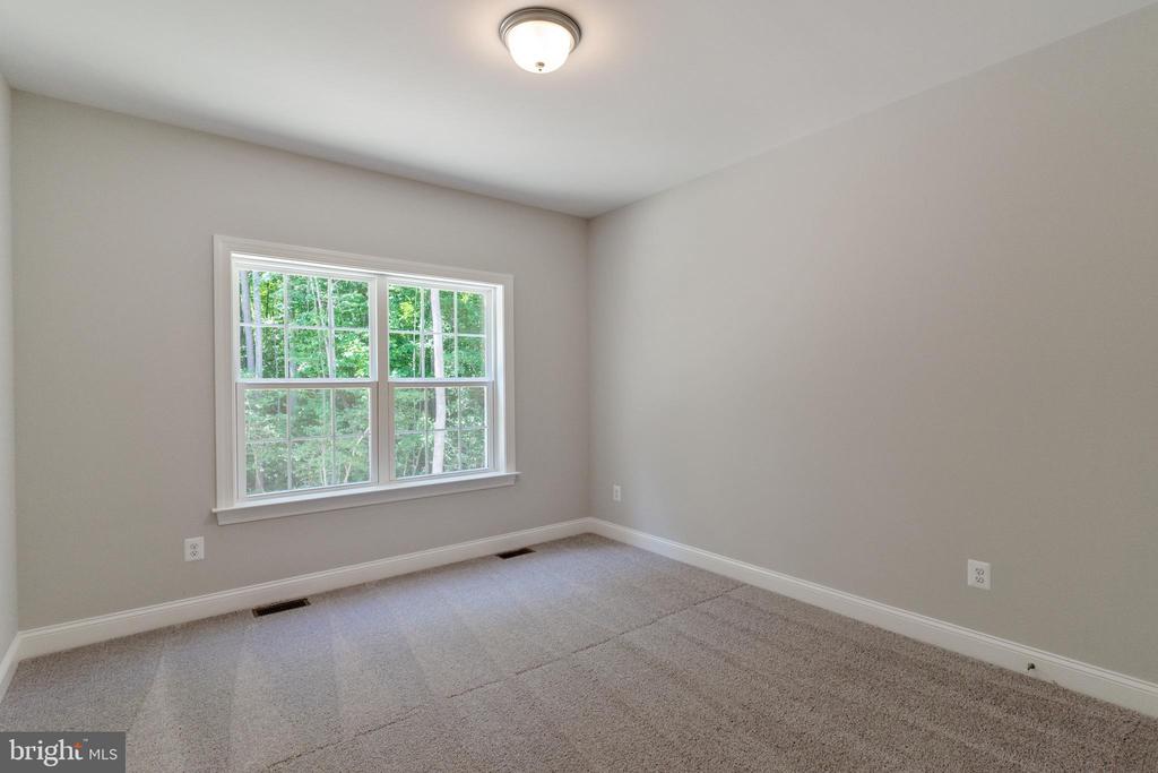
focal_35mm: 17
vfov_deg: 70.5
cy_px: 386
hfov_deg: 93.3
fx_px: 547
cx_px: 579
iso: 200
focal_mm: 17
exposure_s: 1/50
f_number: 8
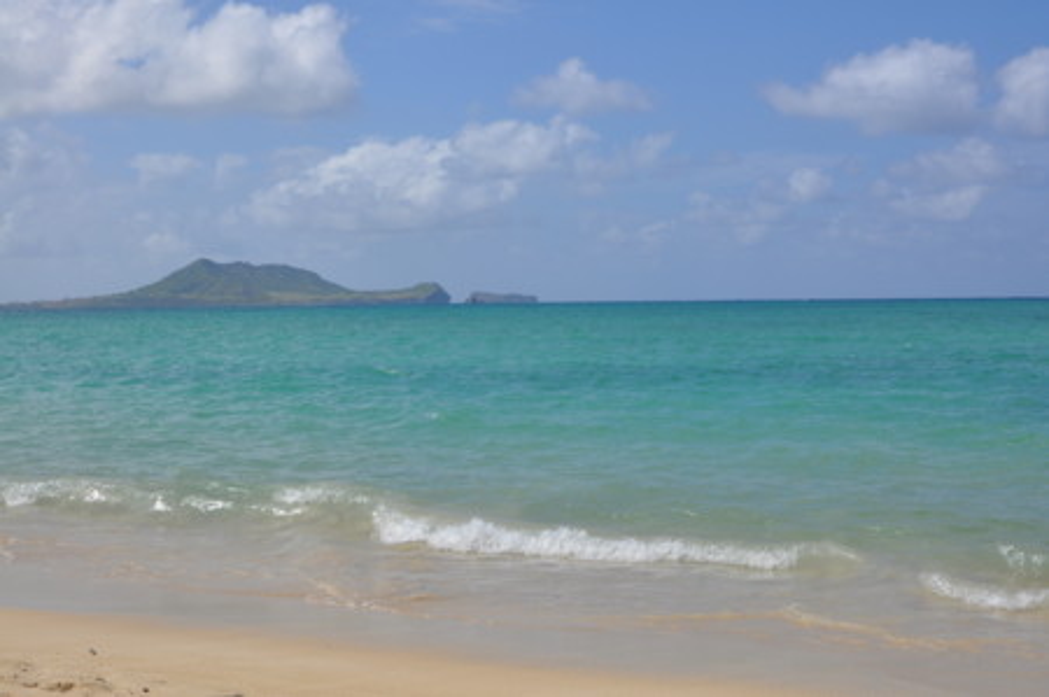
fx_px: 1528
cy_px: 348
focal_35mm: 52
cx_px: 524
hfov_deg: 37.9
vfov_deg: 25.7
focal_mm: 35
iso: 200
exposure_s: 1/400
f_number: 10
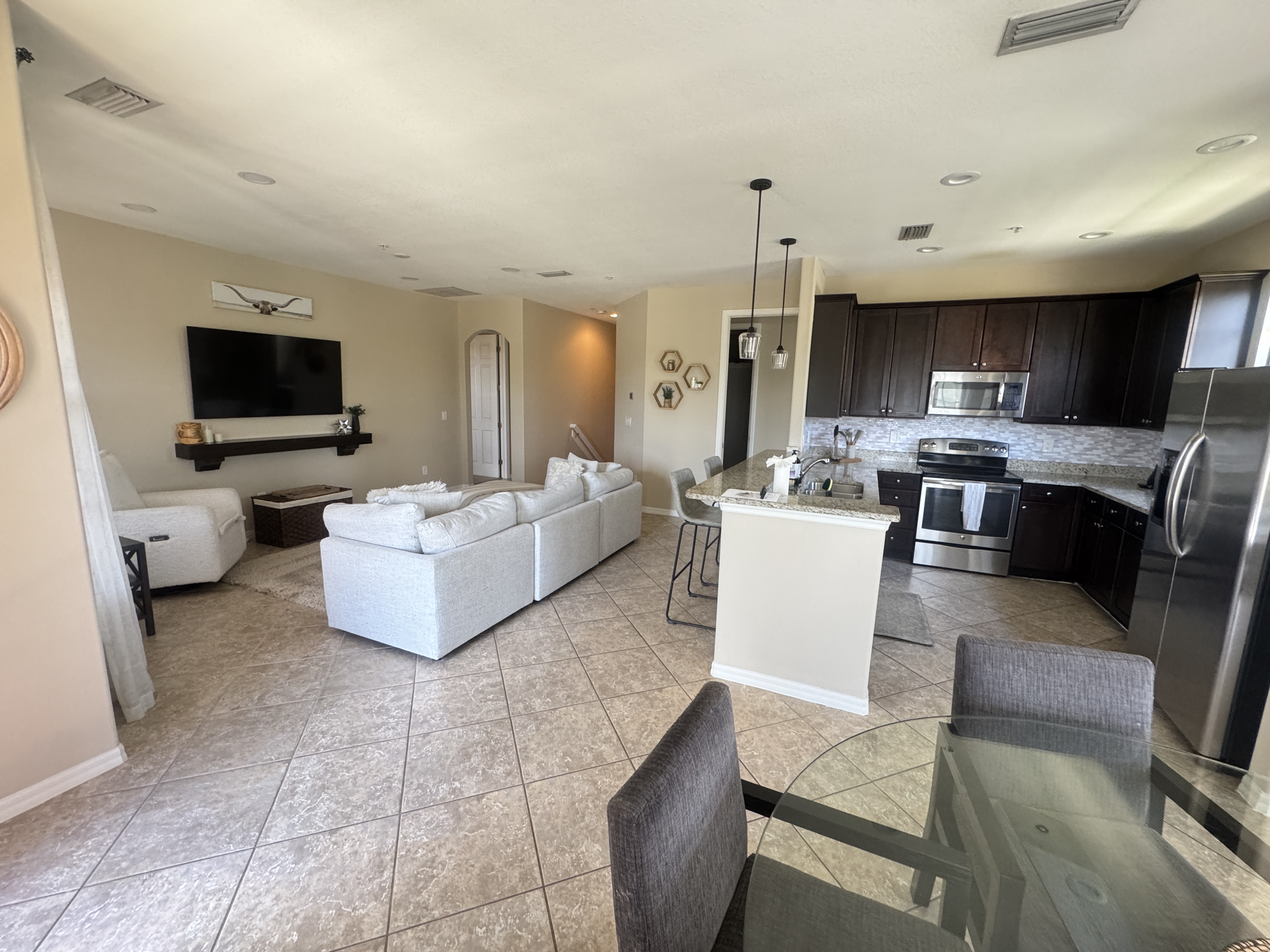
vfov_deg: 85.7
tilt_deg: -10.2
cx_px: 635
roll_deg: -1.5
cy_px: 476
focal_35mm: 14
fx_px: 514
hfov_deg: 102.1
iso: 320
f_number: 2.2
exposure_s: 1/69
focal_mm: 2.22
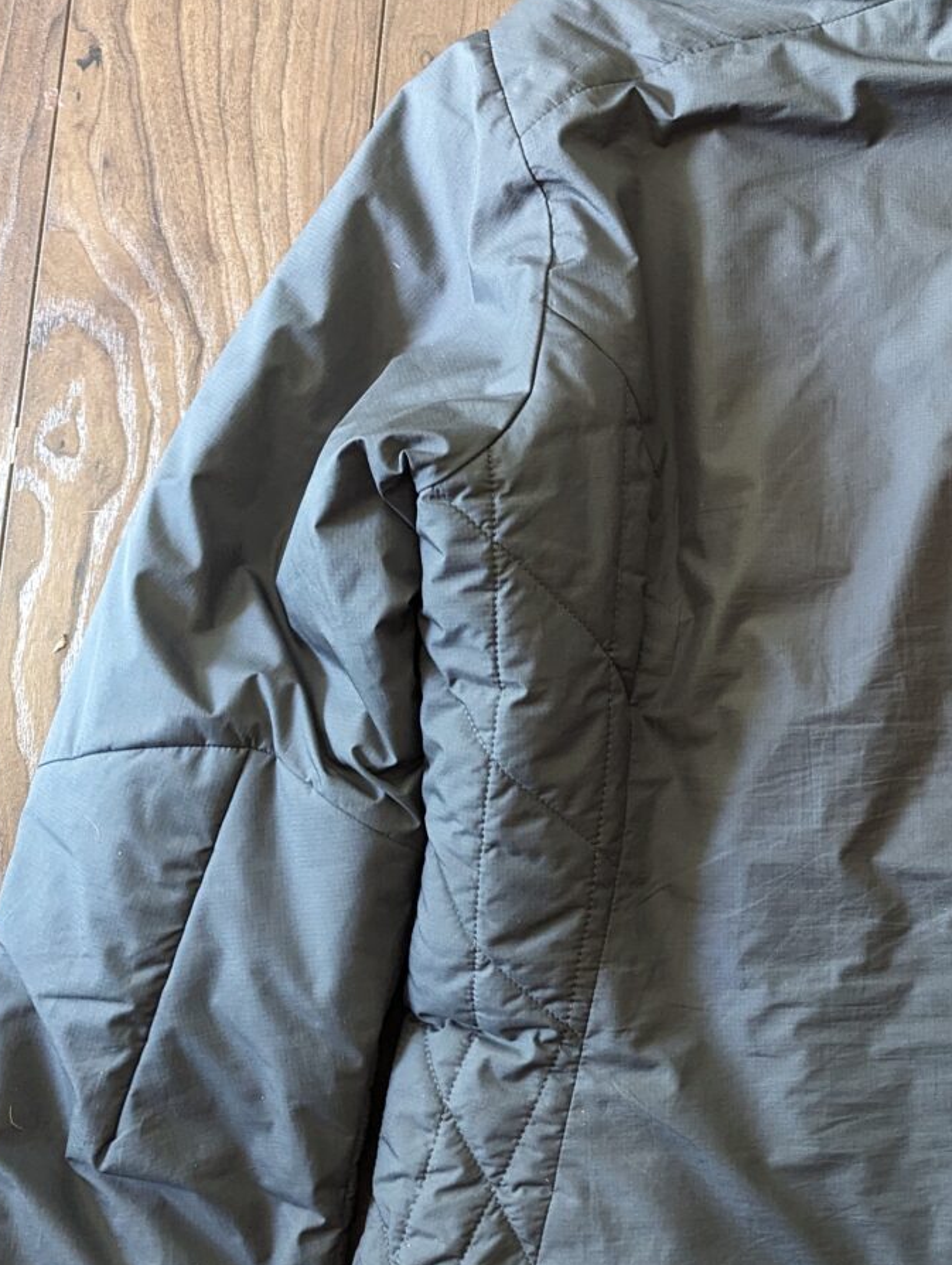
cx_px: 1027
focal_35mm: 55
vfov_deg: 34.8
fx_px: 2012
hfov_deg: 24.9
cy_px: 502
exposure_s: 1/26
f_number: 1.85
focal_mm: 6.81
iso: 499
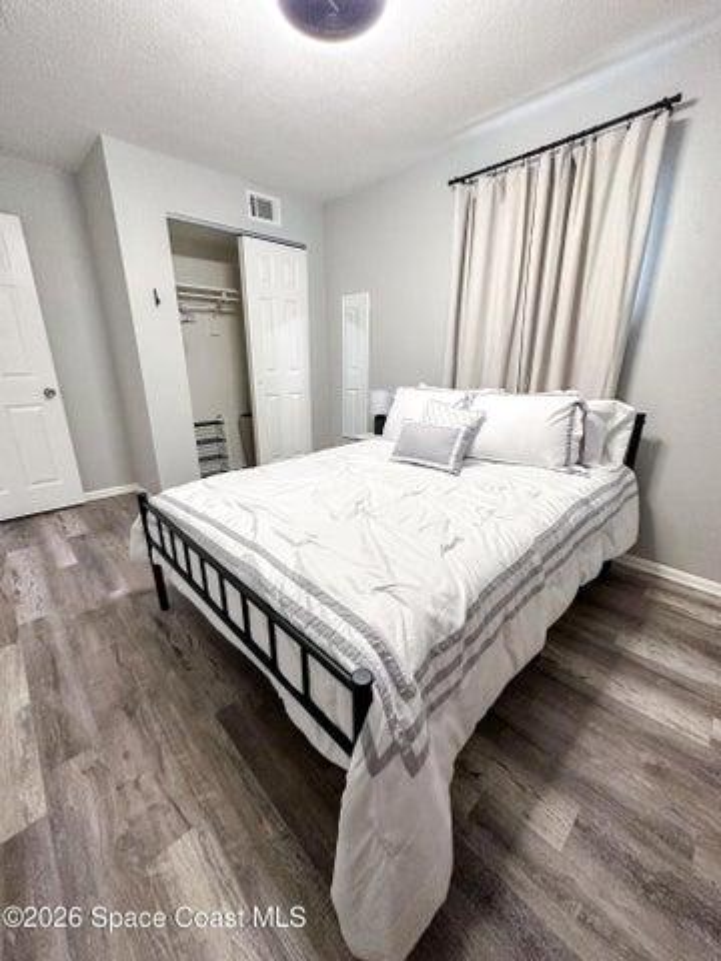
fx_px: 389
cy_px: 480
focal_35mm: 14
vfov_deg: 102.1
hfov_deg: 85.7
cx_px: 360
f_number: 2.2
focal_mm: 2.22
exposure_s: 1/60
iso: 400
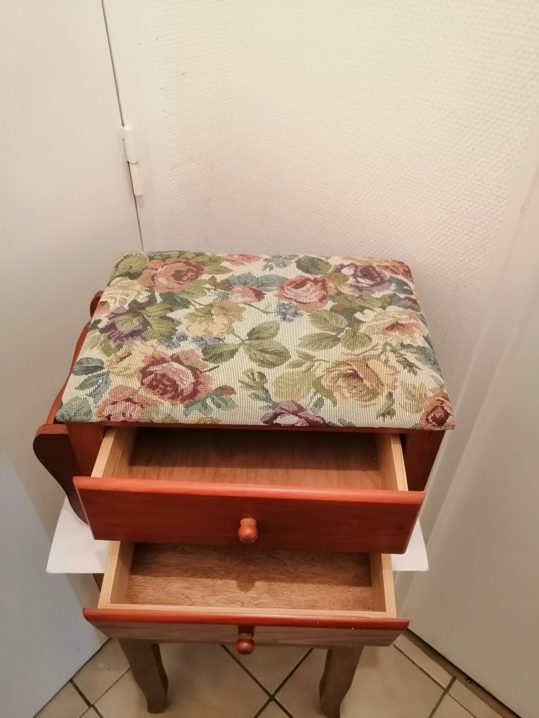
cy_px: 359
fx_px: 540
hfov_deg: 53.1
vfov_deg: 67.3
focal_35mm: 26
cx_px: 270
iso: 400
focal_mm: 3.96
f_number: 1.8
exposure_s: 1/33.3
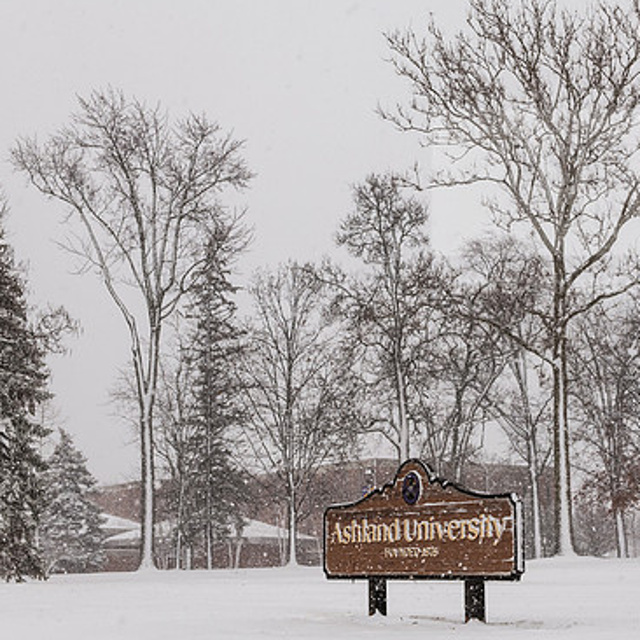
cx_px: 379
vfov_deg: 24.7
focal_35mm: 70
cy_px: 321
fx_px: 1464
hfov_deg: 24.6
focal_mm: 52
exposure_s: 1/640
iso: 640
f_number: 8
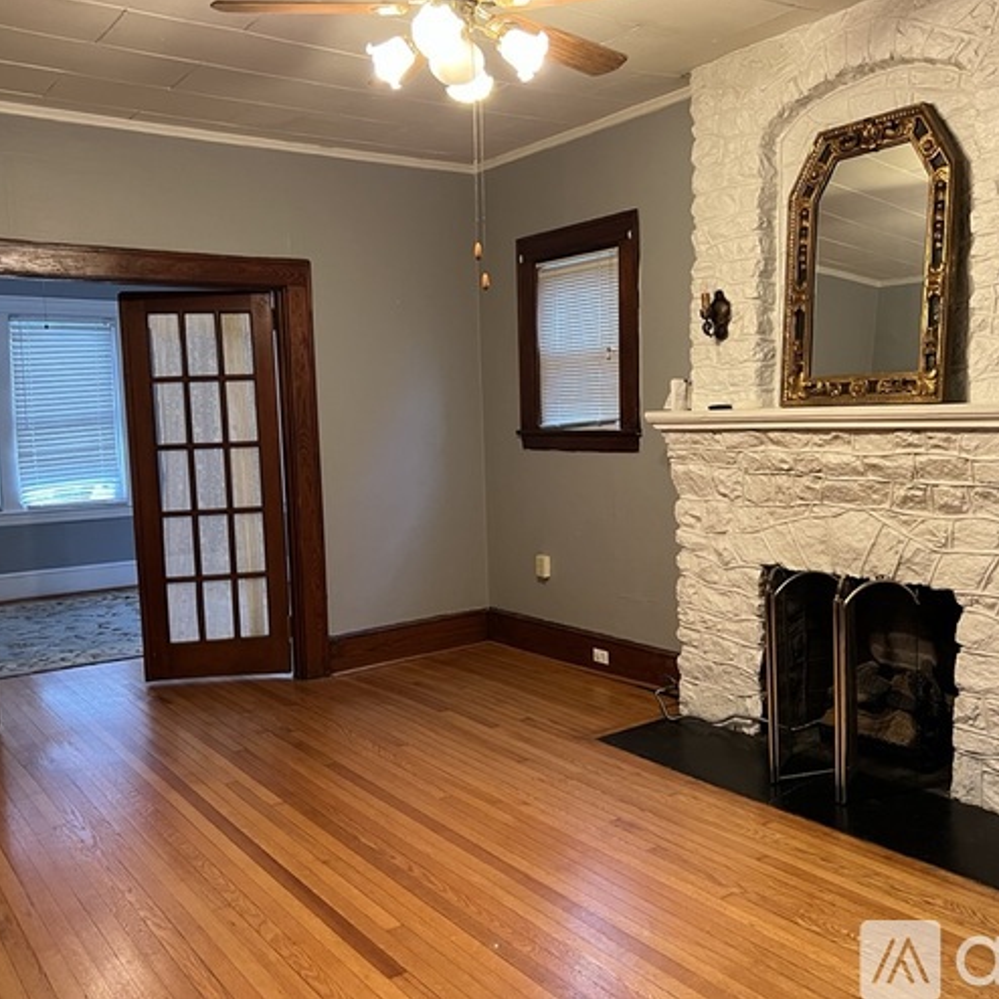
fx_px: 1012
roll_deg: +1.4
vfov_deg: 52.5
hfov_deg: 52.5
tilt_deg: -5.5
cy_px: 495
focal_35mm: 31
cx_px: 513
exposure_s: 1/60
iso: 320
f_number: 1.5
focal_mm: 5.7
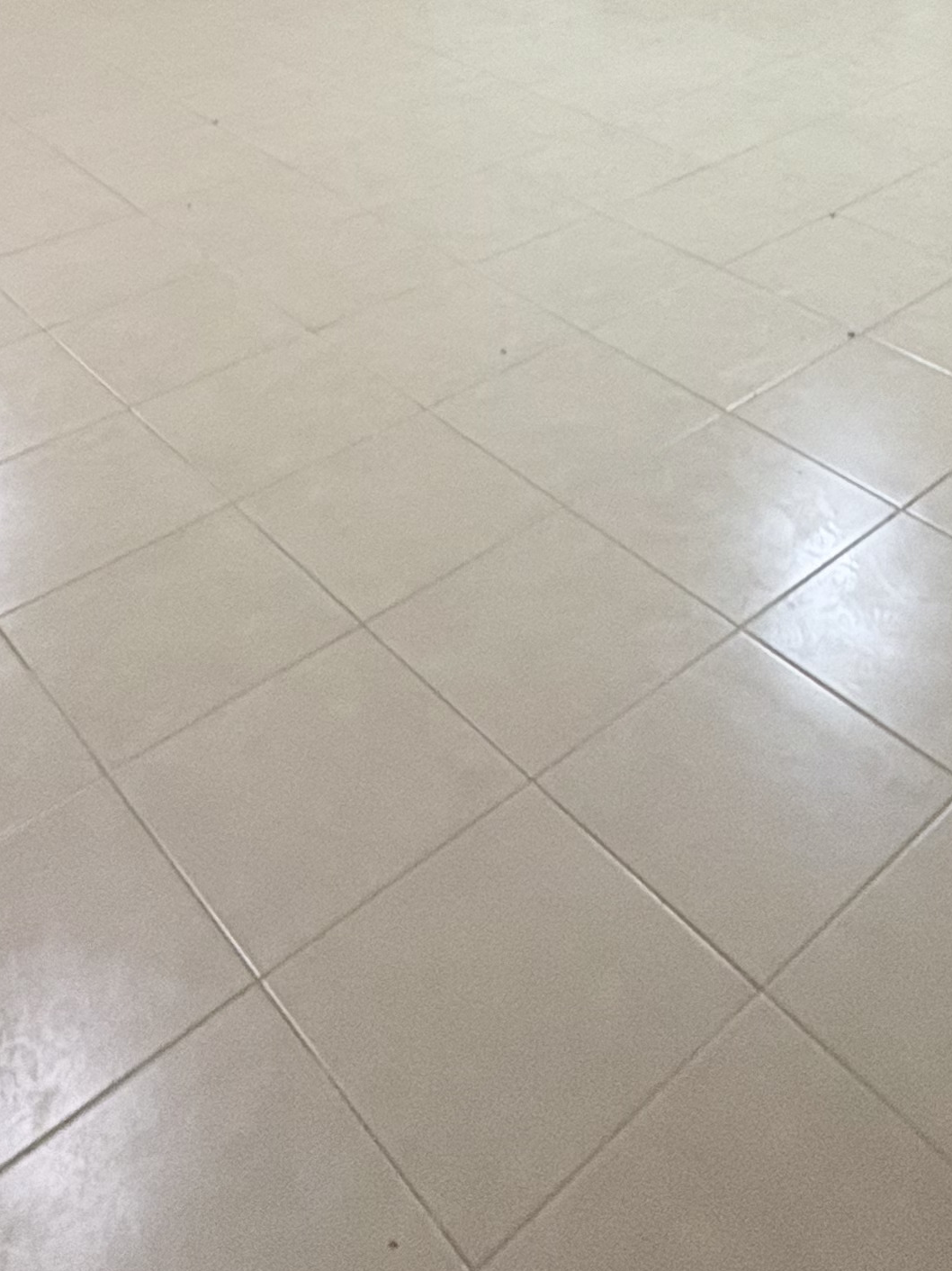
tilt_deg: -13.8
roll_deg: +1.3
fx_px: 1467
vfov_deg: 40.4
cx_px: 625
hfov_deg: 35.6
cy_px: -29
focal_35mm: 40
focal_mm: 2.22
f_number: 2.2
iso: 320
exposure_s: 1/50
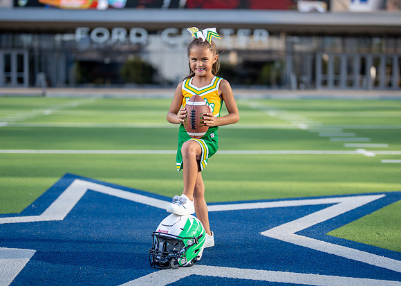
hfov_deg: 31.5
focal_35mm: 62
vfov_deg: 22.8
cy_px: 128
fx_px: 711
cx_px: 204
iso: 100
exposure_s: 1/2500
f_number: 1.2
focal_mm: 50
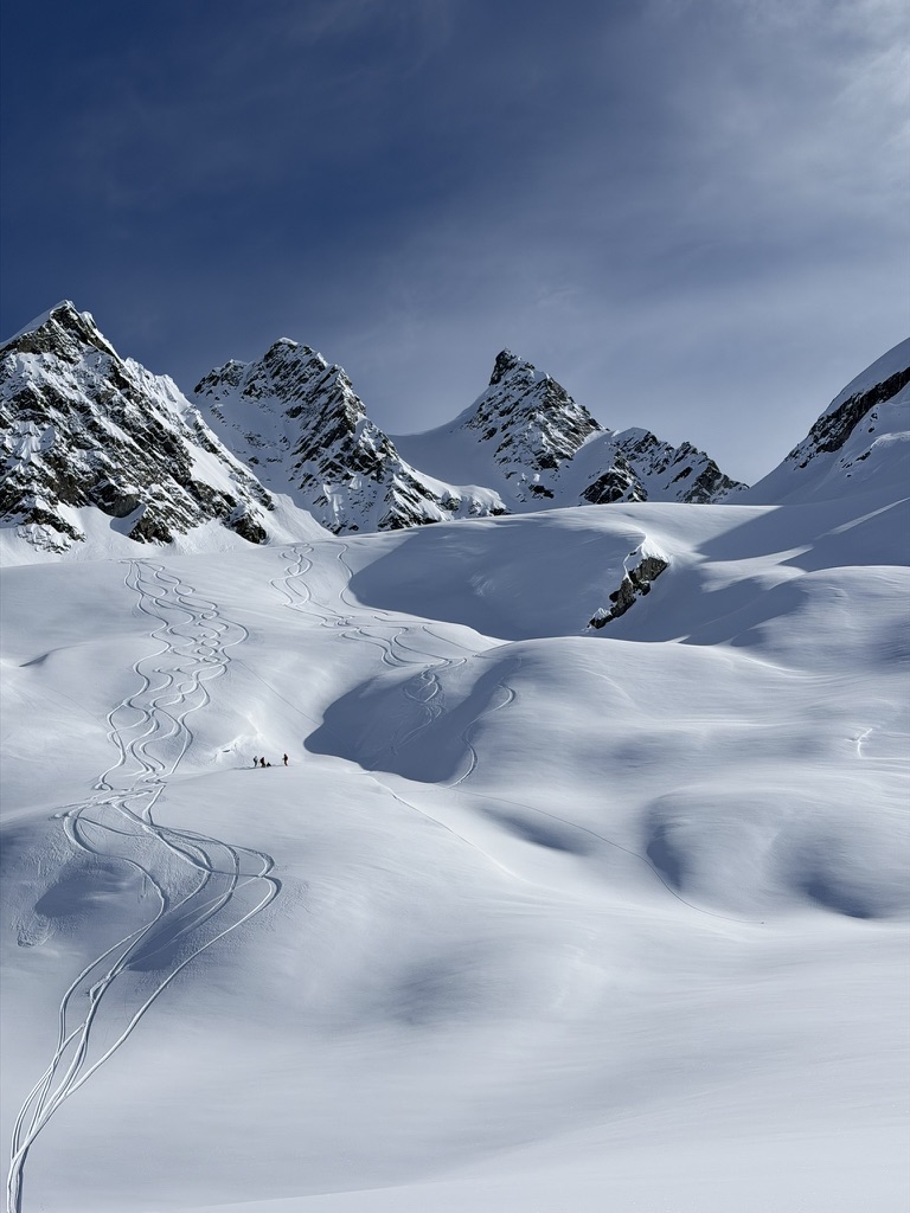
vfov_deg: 39.7
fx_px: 1682
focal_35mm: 48
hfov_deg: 30.3
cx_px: 455
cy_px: 606
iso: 64
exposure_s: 1/20408
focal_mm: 6.76
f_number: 1.78
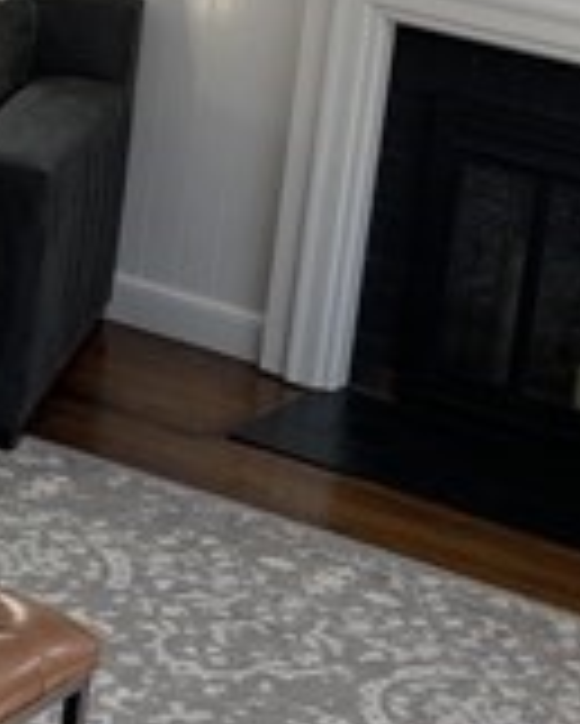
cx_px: 400
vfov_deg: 15.7
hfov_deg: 12.7
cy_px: 81
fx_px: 2594
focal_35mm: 121
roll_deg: -8.2
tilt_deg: -9.7
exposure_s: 1/121
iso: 32
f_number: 1.8
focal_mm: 4.25
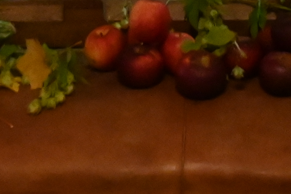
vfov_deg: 5.5
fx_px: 1834
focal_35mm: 227
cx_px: 221
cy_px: -493
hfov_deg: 9.1
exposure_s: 1/200
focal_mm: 30
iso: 12800
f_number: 5
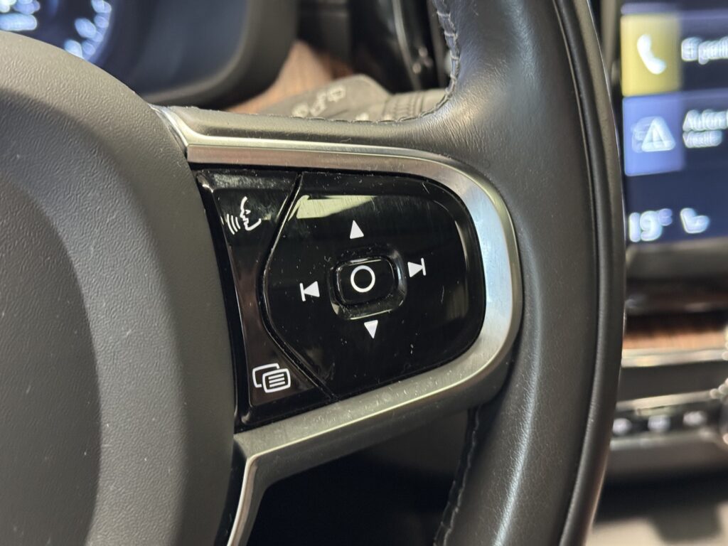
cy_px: 273
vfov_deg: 30.3
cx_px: 364
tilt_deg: -28.9
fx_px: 1009
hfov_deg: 39.7
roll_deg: -3.7
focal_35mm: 48
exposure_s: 1/25
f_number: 1.78
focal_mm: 6.76
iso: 500
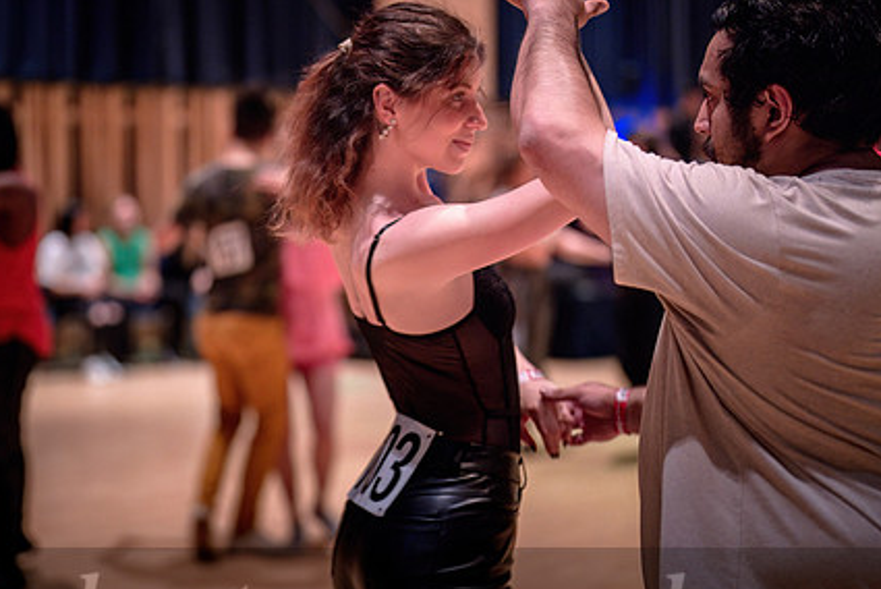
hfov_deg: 27.9
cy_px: 310
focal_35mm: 72
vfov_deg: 19.0
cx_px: 325
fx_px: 1763
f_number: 1.2
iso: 1250
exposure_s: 1/200
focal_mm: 50
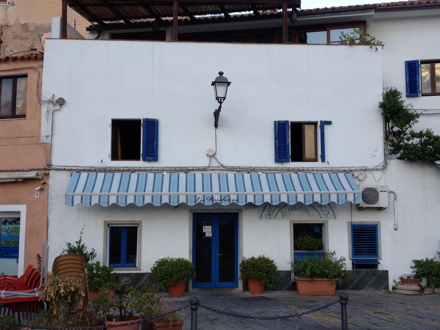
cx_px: 237
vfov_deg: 30.9
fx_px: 598
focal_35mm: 47
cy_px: 156
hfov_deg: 40.4
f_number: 2.4
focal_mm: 4.28
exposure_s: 1/207
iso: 64
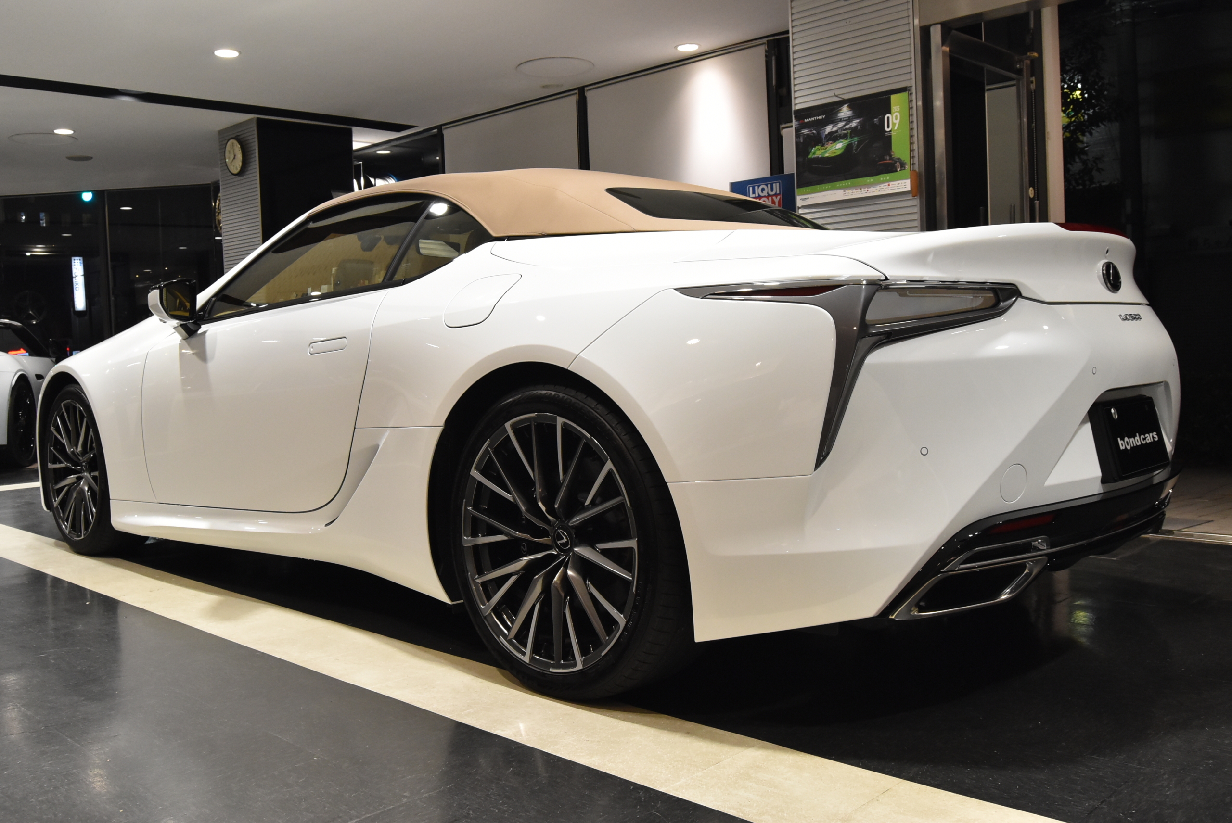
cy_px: 412
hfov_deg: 57.2
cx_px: 616
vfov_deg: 40.0
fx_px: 1130
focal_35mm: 33
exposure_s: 1/30
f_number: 8
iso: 1800
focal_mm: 22
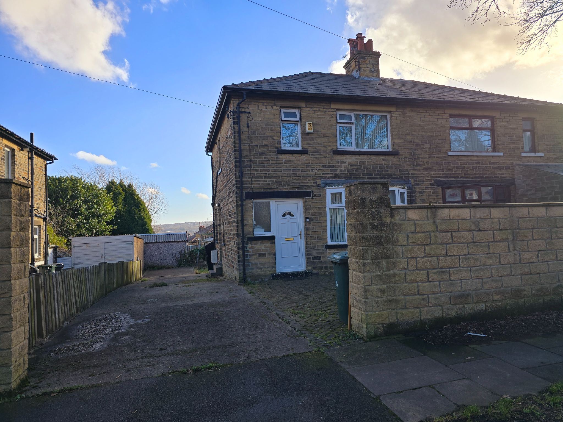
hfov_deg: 73.9
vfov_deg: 58.9
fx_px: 374
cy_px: 211
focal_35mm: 23
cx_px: 282
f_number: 1.7
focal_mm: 6.3
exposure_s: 1/694
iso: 12
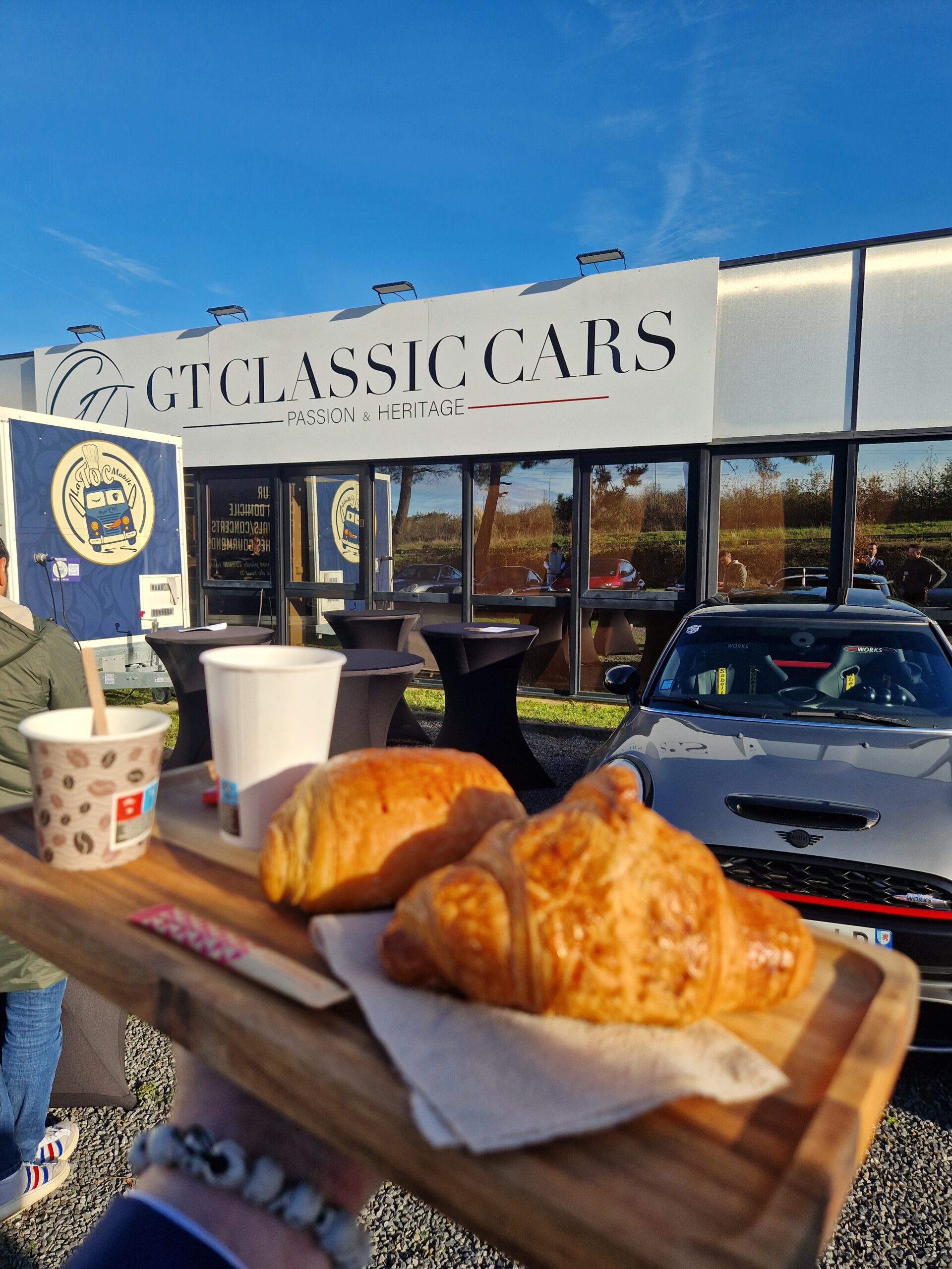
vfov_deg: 73.9
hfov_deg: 58.9
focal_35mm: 23
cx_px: 476
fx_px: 843
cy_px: 634
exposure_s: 1/1440
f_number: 1.8
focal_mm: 5.4
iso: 50
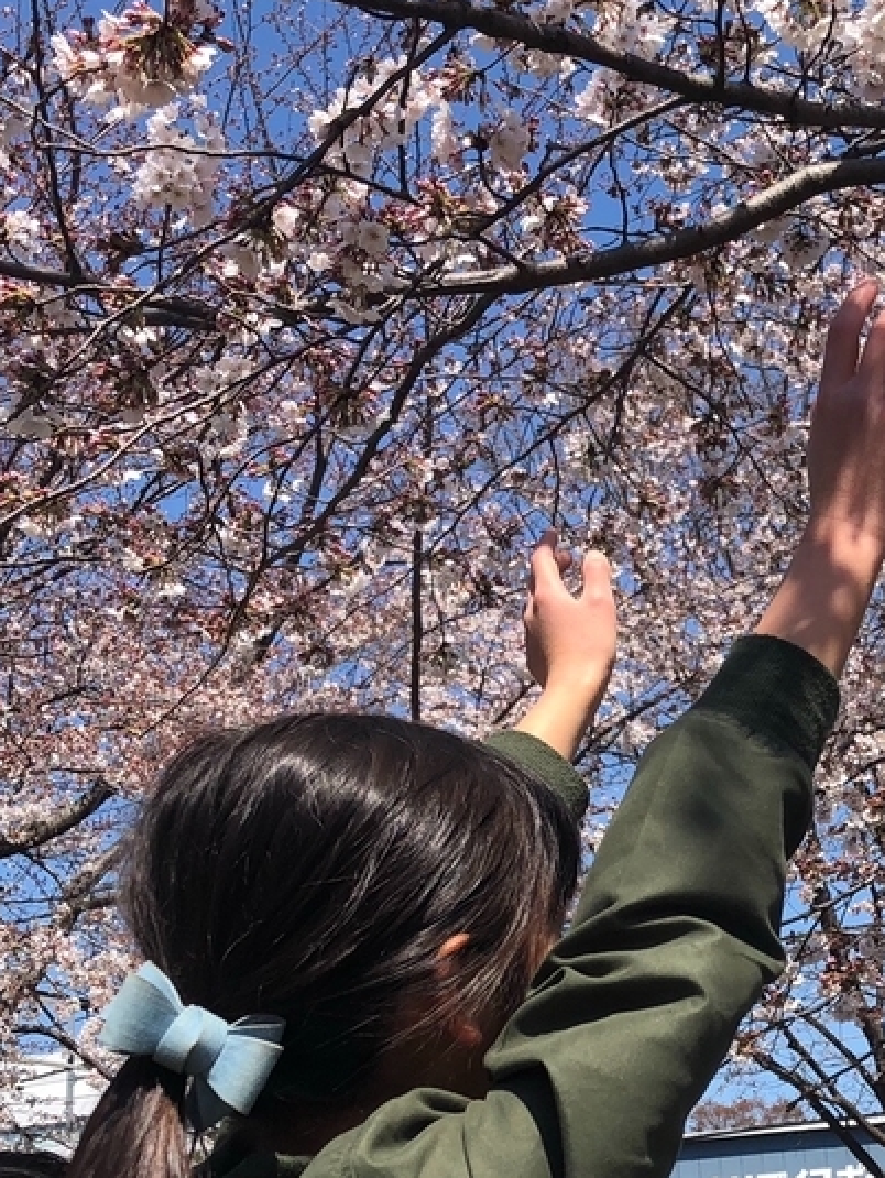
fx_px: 2213
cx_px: 722
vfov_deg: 29.1
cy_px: 947
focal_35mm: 65
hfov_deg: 22.3
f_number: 1.8
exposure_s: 1/1333
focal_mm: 3.99
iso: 20
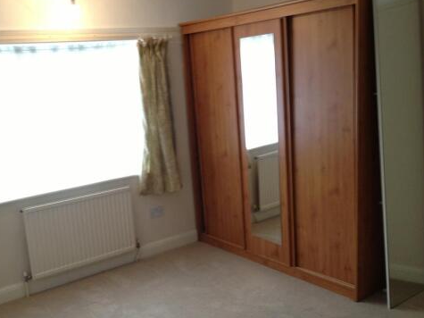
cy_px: 185
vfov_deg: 33.5
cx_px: 168
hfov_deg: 43.6
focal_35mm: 43
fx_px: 527
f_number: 2.4
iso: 125
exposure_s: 1/20
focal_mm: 4.28
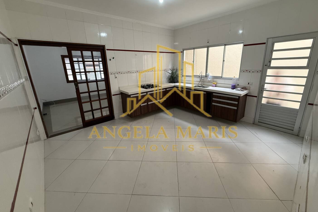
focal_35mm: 15
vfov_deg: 77.3
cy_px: 100
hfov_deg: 100.4
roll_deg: +1.1
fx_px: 132
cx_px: 163
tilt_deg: -16.0
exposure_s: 1/60
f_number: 2.2
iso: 250
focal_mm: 2.22
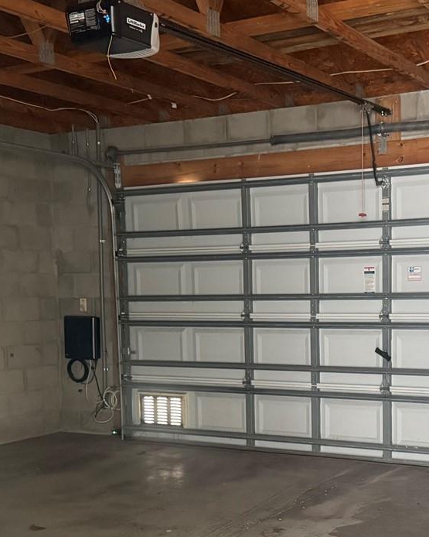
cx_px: 306
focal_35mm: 54
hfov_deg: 27.8
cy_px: 353
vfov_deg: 34.5
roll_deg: +0.6
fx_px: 857
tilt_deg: -4.5
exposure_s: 1/60
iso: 800
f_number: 1.78
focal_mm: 6.76
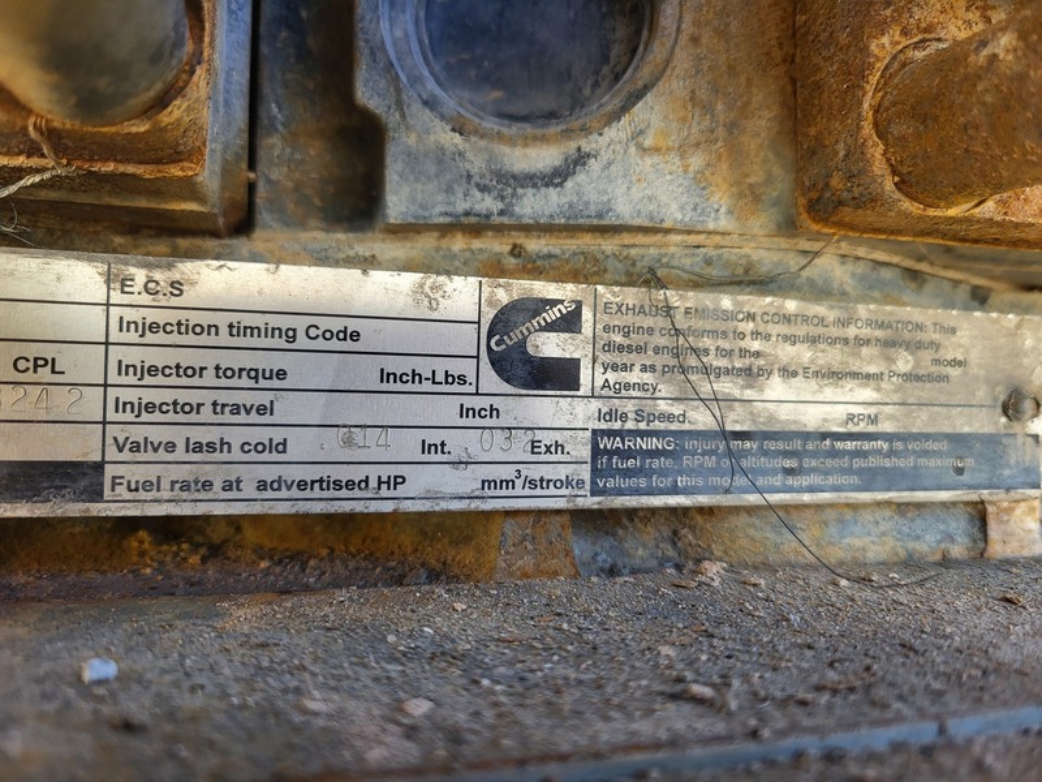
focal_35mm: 26
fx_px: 783
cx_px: 521
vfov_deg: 53.1
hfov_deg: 67.3
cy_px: 391
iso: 80
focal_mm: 5.4
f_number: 1.8
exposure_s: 1/120
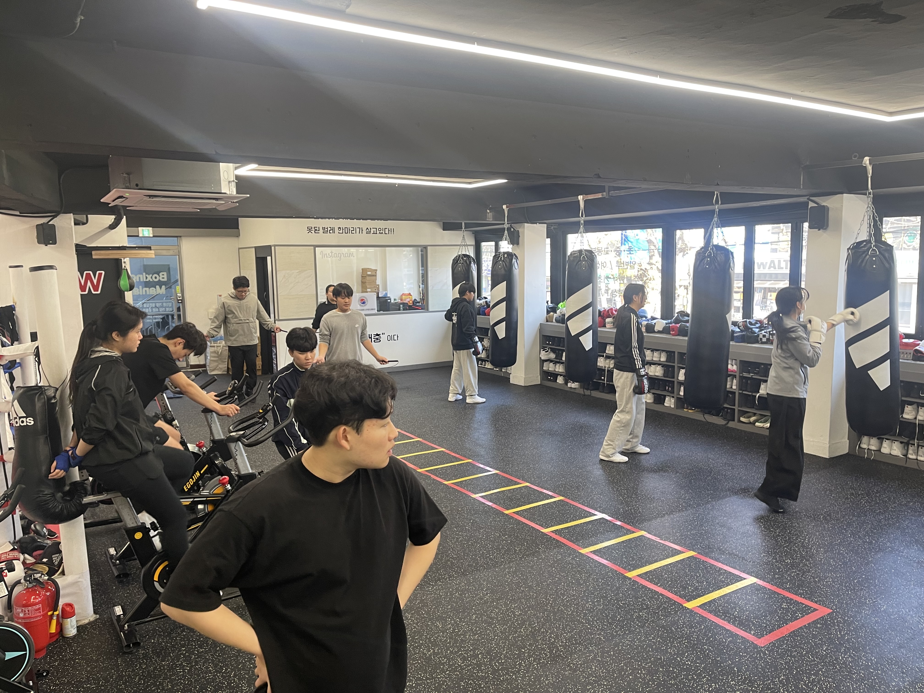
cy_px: 346
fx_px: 694
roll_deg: +0.6
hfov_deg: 67.3
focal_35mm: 26
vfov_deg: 53.1
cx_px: 462
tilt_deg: -9.3
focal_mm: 5.1
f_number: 1.6
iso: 125
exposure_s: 1/60
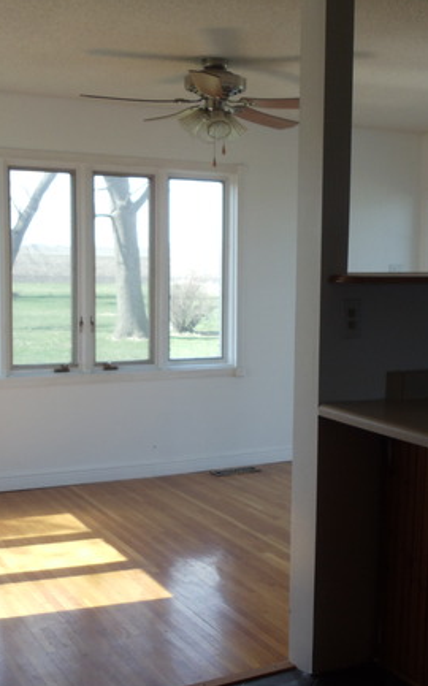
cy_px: 377
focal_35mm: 69
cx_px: 273
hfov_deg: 18.8
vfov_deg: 29.8
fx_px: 1290
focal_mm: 6
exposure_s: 1/125
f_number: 3.5
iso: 100
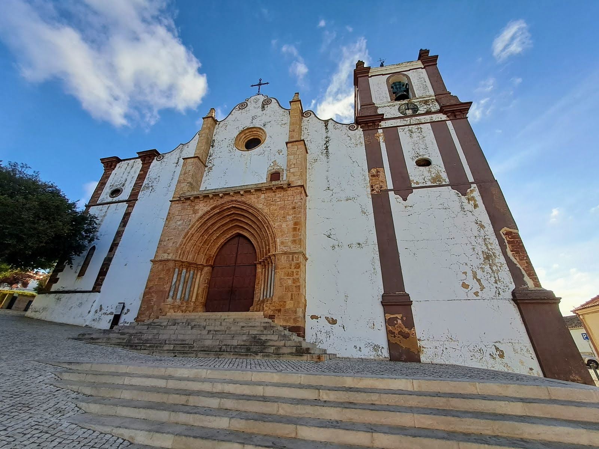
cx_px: 300
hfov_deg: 106.2
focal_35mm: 13
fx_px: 225
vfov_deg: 89.9
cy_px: 224
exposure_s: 1/1208
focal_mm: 1.42
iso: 40
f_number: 2.2
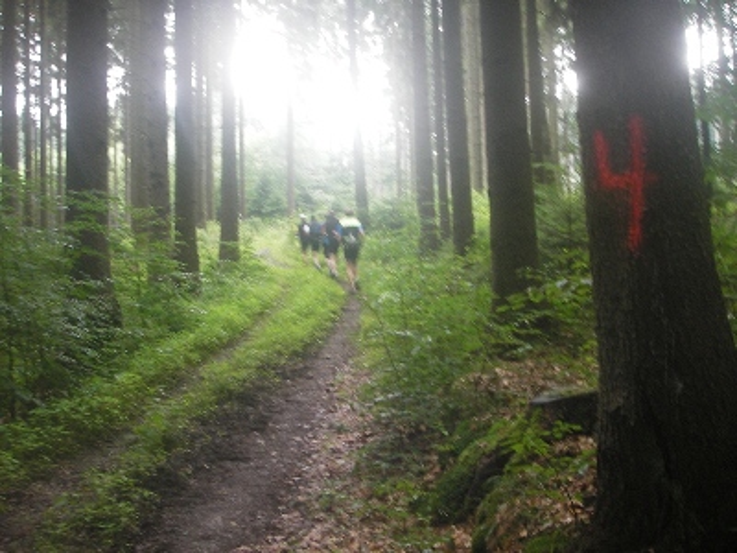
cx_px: 368
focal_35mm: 38
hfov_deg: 49.0
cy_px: 276
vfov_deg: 37.7
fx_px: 809
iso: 100
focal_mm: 6.3
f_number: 3.3
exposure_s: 1/13
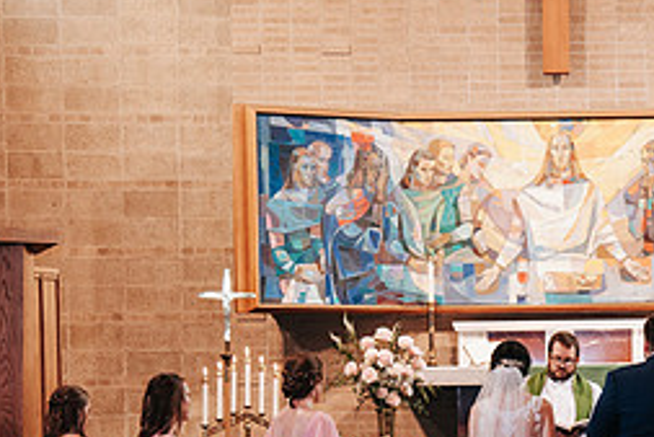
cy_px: 438
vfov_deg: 8.6
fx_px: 2872
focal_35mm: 158
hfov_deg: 12.9
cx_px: 548
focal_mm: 65
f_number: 4
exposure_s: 1/200
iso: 1000
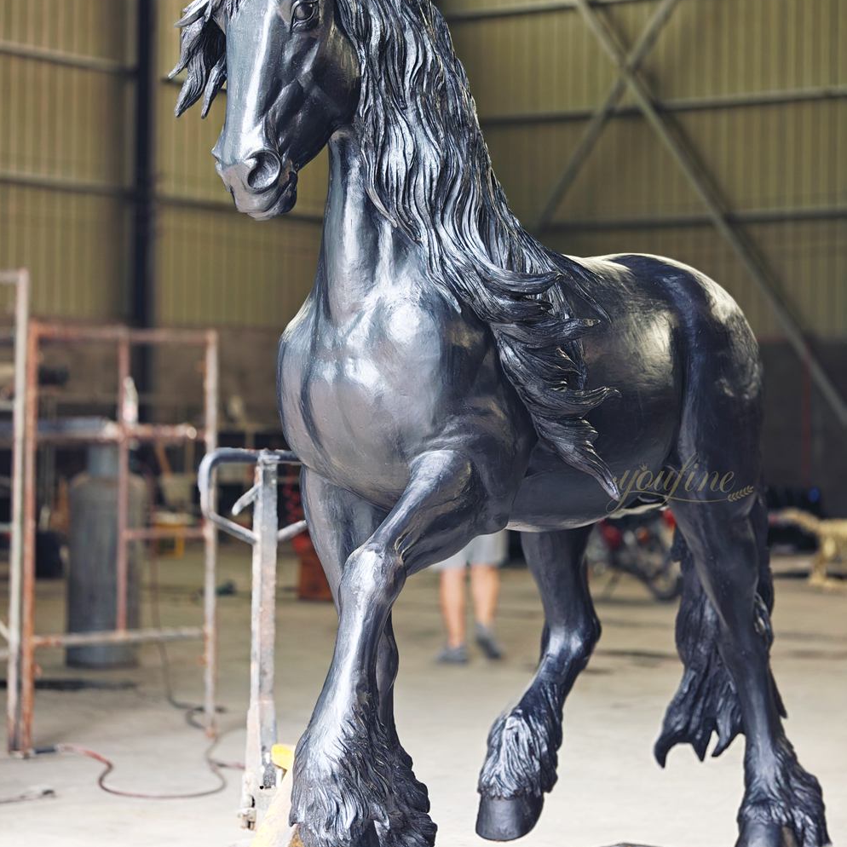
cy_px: 392
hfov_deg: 20.9
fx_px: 2298
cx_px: 423
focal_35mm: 83
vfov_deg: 20.9
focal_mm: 16.53
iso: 400
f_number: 1.8
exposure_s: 1/100
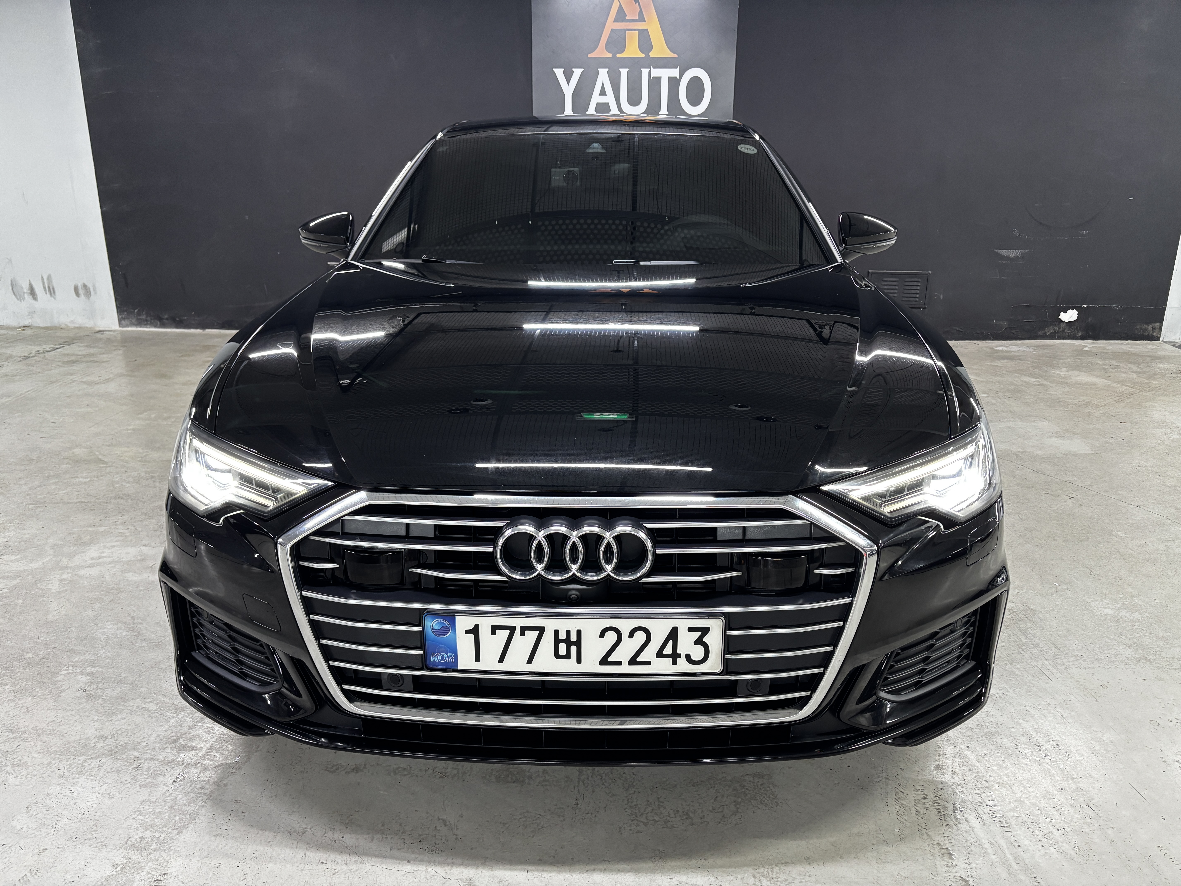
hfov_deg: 67.3
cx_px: 590
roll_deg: -0.5
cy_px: 443
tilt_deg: -17.7
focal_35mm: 26
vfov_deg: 53.1
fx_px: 887
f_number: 1.6
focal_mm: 5.96
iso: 200
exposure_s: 1/51
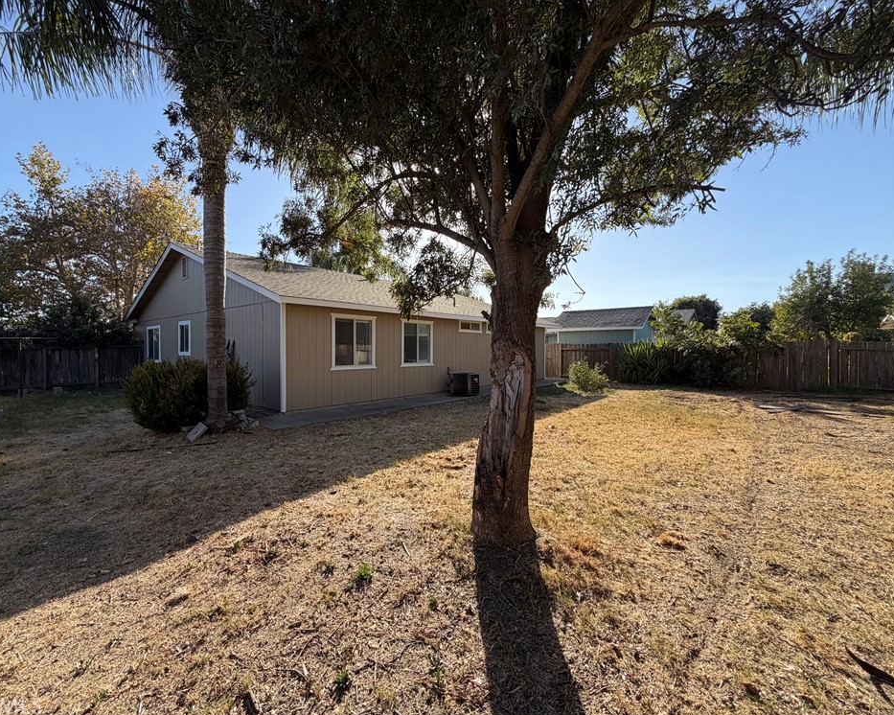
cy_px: 352
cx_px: 424
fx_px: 397
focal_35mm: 15
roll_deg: -0.1
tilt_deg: -0.4
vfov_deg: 84.0
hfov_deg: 96.7
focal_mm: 2.22
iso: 40
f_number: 2.2
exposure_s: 1/694
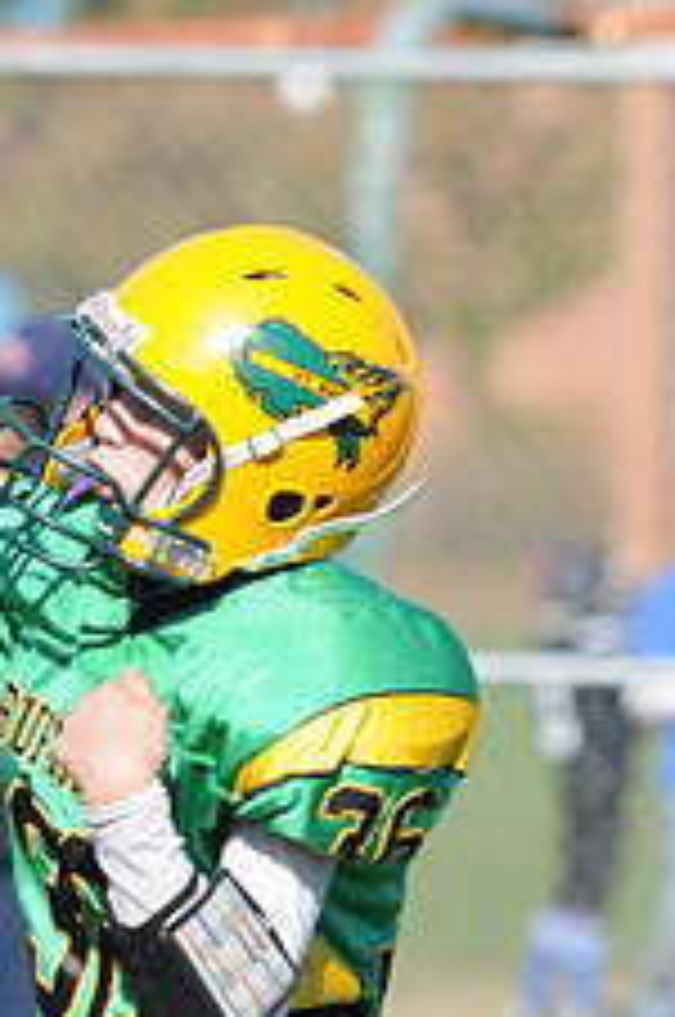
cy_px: 1269
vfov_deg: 1.8
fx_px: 32582
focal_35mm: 1155
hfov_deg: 1.2
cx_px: -34
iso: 200
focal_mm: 300
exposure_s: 1/500
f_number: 7.1
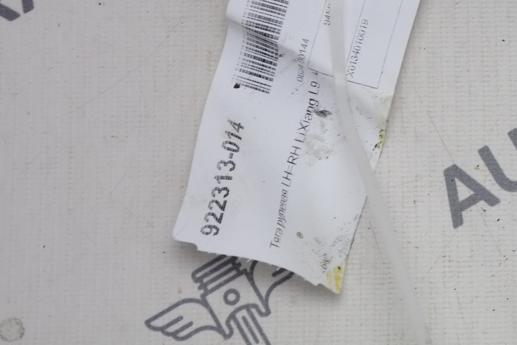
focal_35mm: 218
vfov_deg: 6.3
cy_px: 0
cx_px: 585
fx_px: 3131
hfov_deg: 9.3
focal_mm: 55
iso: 200
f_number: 5.6
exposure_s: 1/80
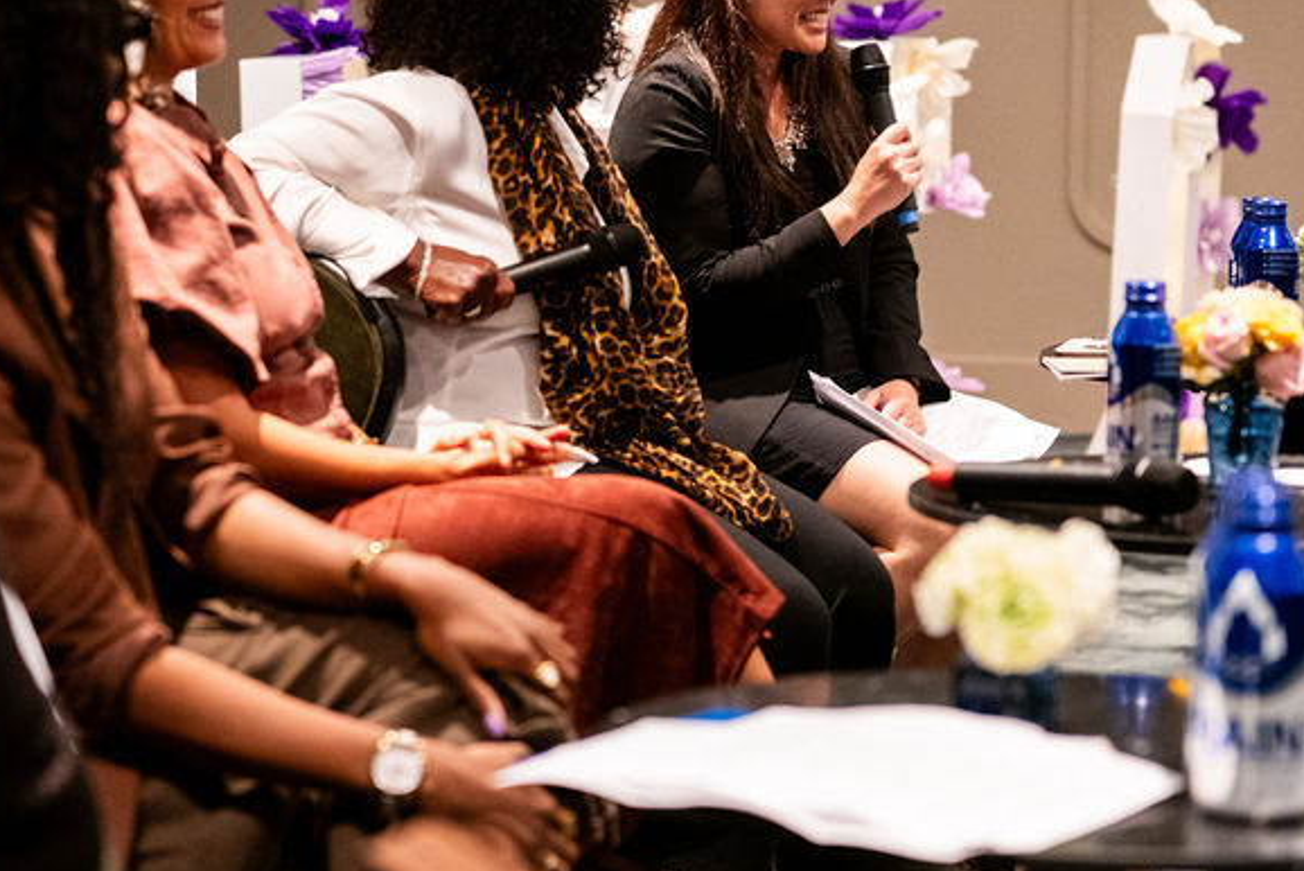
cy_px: 276
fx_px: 4494
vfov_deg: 11.1
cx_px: 476
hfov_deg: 16.5
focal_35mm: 124
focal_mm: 70
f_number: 3.2
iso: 2500
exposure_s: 1/125
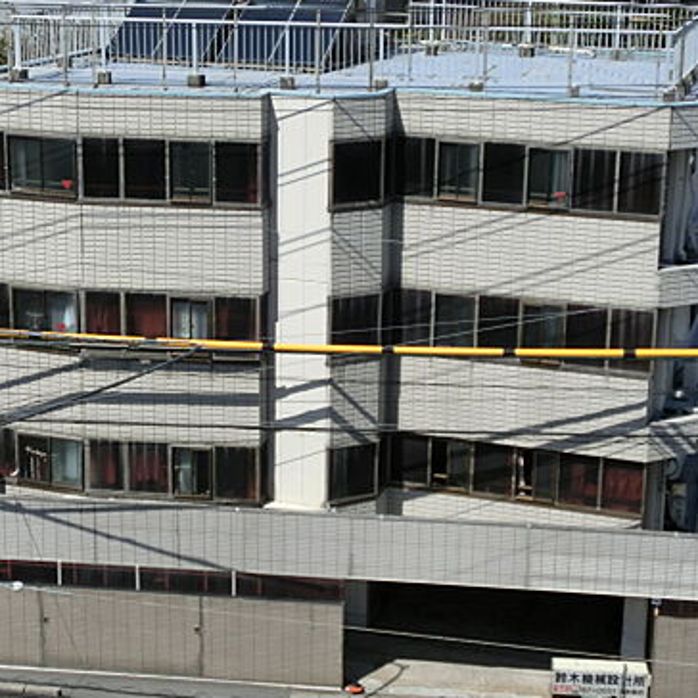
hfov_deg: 24.7
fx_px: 1597
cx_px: 336
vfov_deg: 24.6
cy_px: 299
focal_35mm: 70
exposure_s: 1/800
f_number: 4.5
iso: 80
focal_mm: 7.9
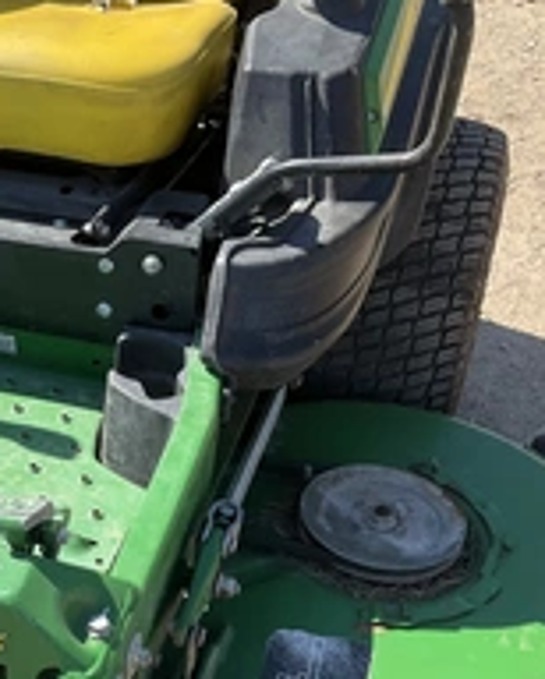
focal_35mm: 59
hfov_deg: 24.5
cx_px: -18
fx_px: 1188
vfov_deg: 31.4
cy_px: 509
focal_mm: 3
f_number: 1.8
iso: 25
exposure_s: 1/944
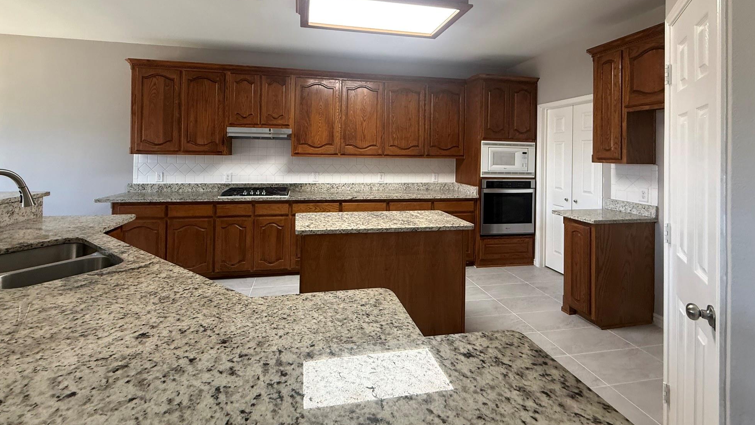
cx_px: 362
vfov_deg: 65.7
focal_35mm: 16
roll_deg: -0.7
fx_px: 320
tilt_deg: +1.5
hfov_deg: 99.3
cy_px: 149
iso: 200
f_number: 2.2
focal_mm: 2.22
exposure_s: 1/60
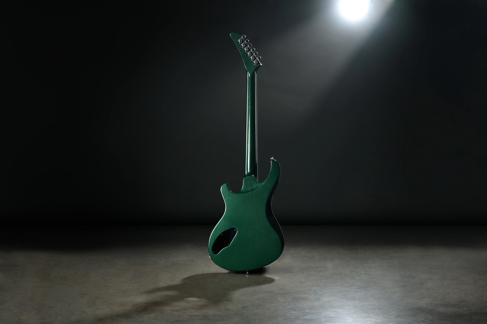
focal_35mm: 48
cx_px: 244
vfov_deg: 28.1
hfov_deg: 41.1
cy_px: 162
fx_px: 649
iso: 400
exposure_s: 1/200
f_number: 7.1
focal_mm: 48
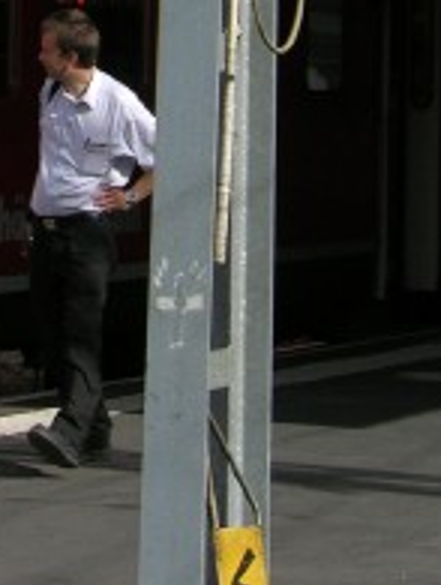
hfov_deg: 6.5
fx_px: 3860
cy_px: -300
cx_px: -162
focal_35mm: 228
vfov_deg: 8.5
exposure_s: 1/320
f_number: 5.6
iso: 50
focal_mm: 14.7
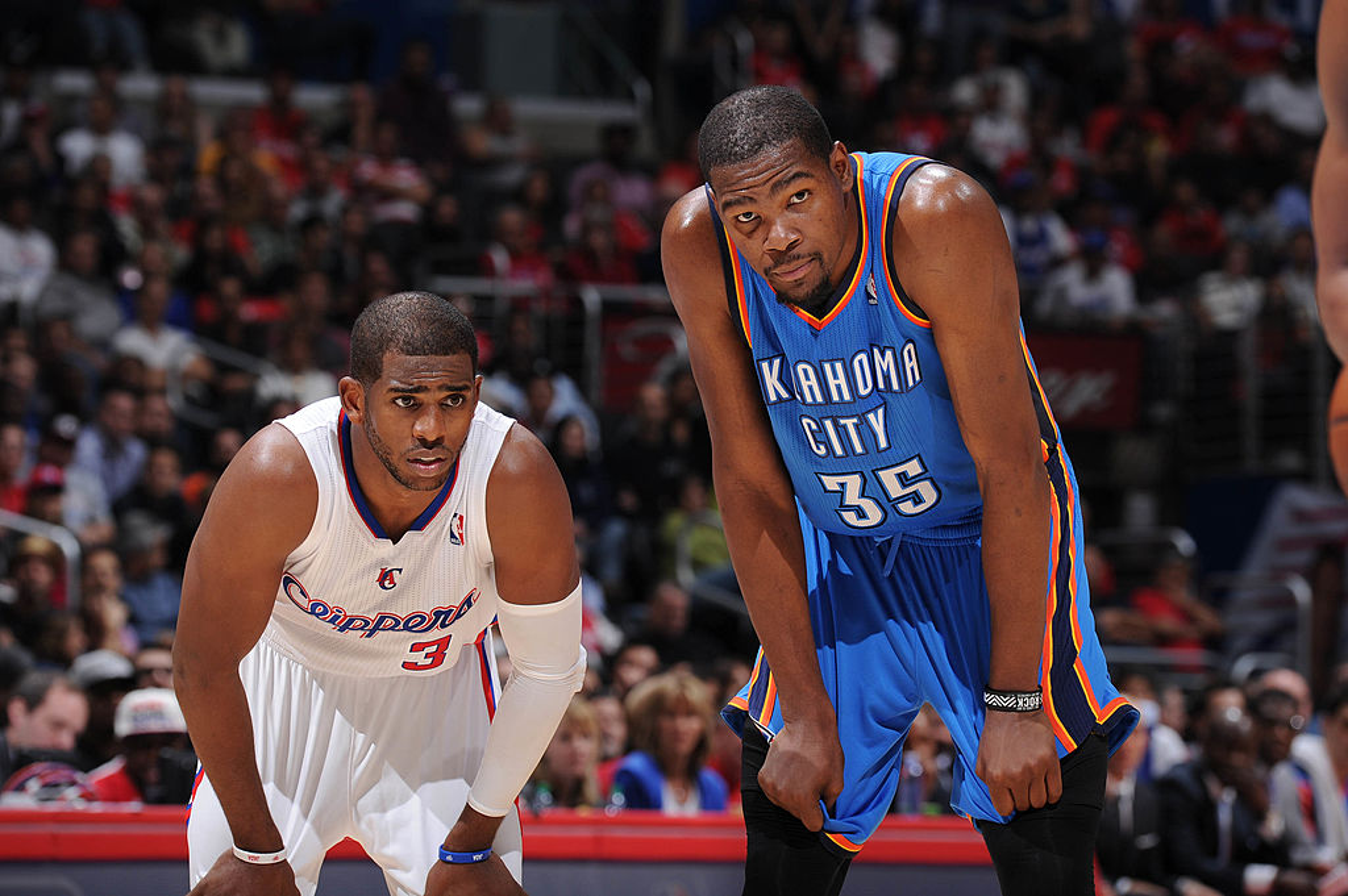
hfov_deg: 7.9
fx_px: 9727
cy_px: 448
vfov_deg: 5.3
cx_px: 674
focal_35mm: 260
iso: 320
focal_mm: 260
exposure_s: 1/250
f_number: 8
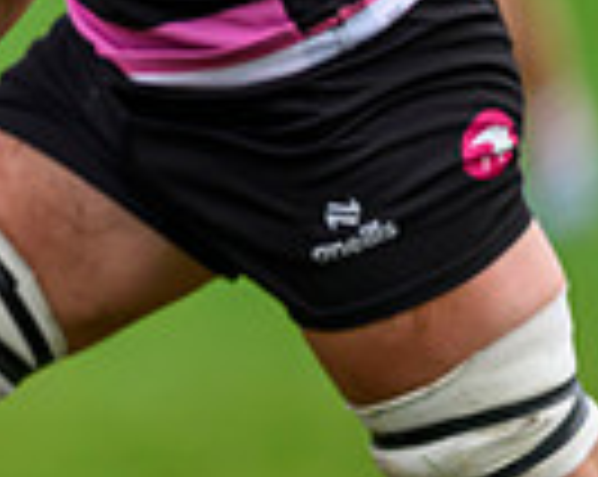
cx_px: -499
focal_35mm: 1639
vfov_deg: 0.9
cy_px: -160
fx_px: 28965
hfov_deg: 1.2
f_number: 2.8
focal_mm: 400
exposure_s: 1/1600
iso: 500
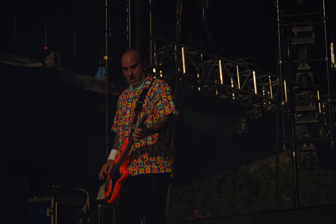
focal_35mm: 104
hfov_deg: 19.6
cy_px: 112
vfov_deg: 13.2
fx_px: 971
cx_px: 168
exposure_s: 1/1600
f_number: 8
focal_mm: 104
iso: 100
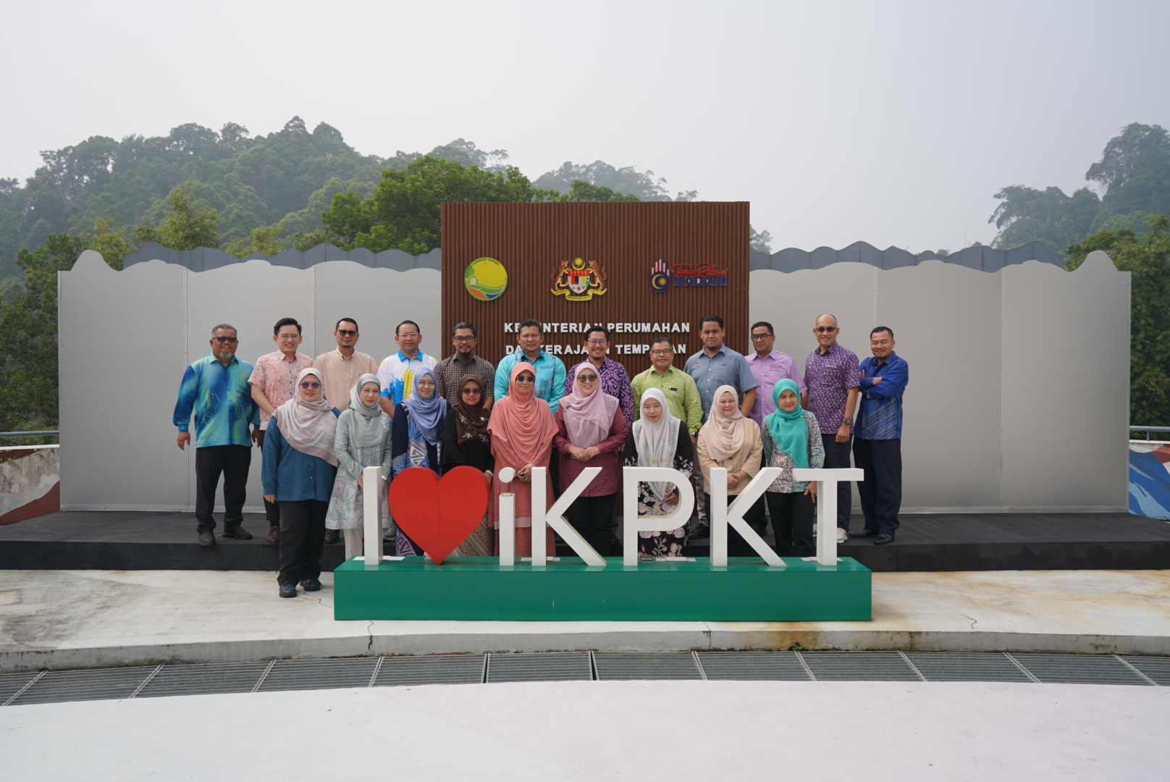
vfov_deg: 46.5
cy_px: 391
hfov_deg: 65.4
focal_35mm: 28
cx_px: 585
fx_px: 911
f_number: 4.5
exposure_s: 1/1250
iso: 100
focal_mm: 28
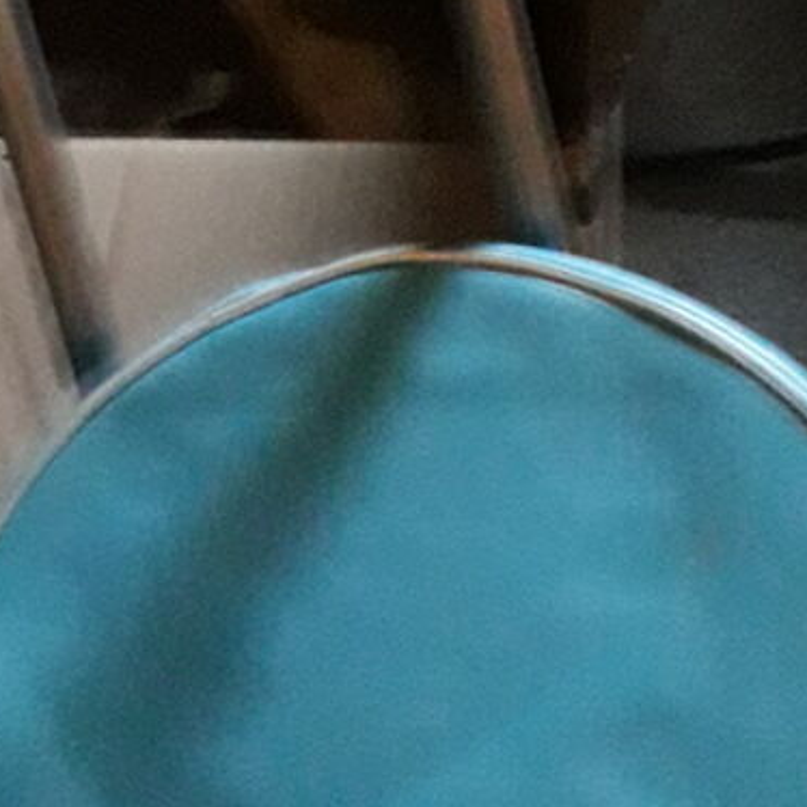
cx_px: 304
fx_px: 2242
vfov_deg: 19.5
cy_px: -85
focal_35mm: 85
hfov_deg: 20.4
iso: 800
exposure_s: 1/10
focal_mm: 3.6
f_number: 1.9
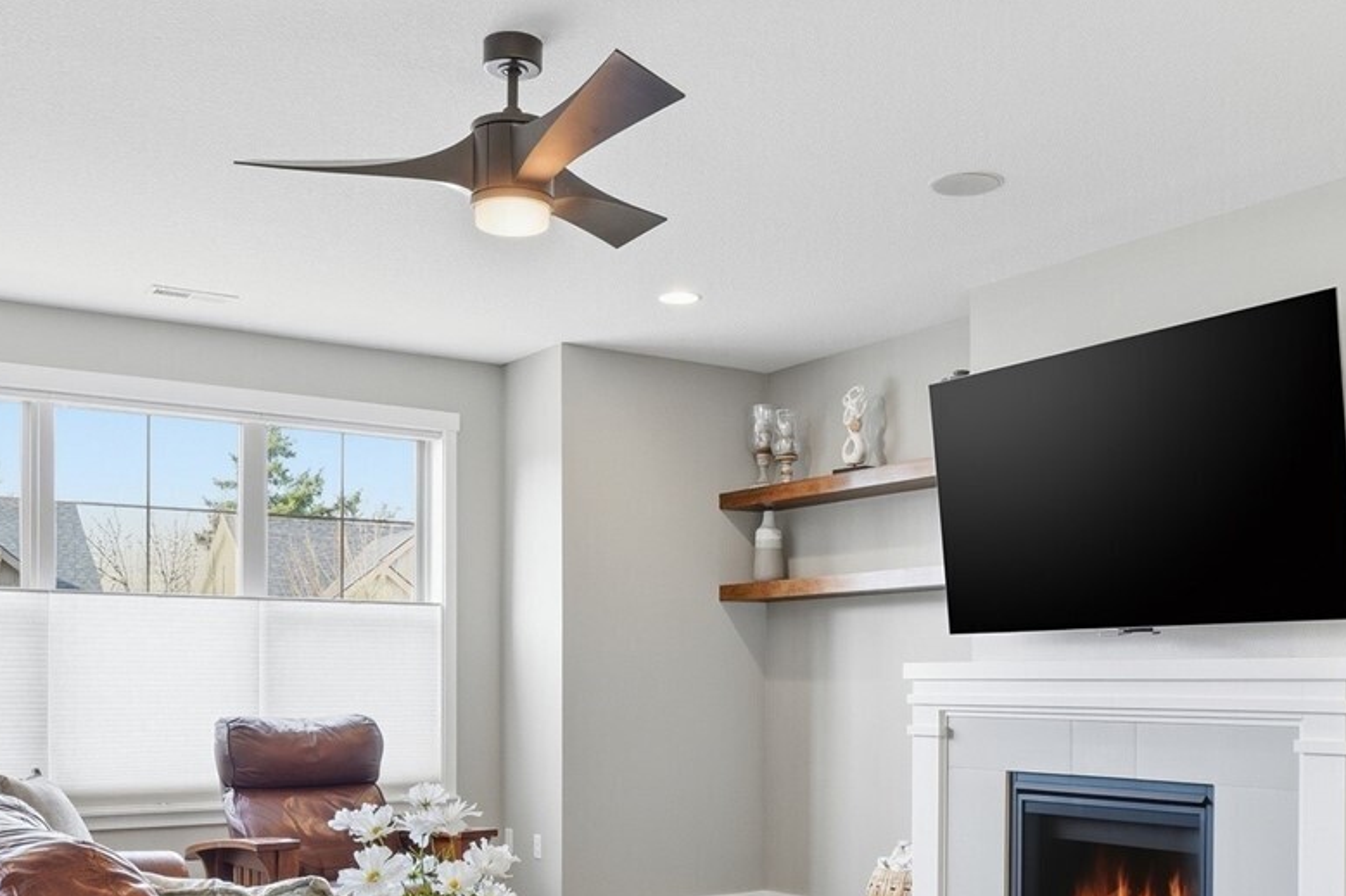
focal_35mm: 37
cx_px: 693
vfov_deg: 35.0
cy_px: 687
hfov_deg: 51.9
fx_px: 1383
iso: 320
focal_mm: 17
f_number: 9
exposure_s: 1/30
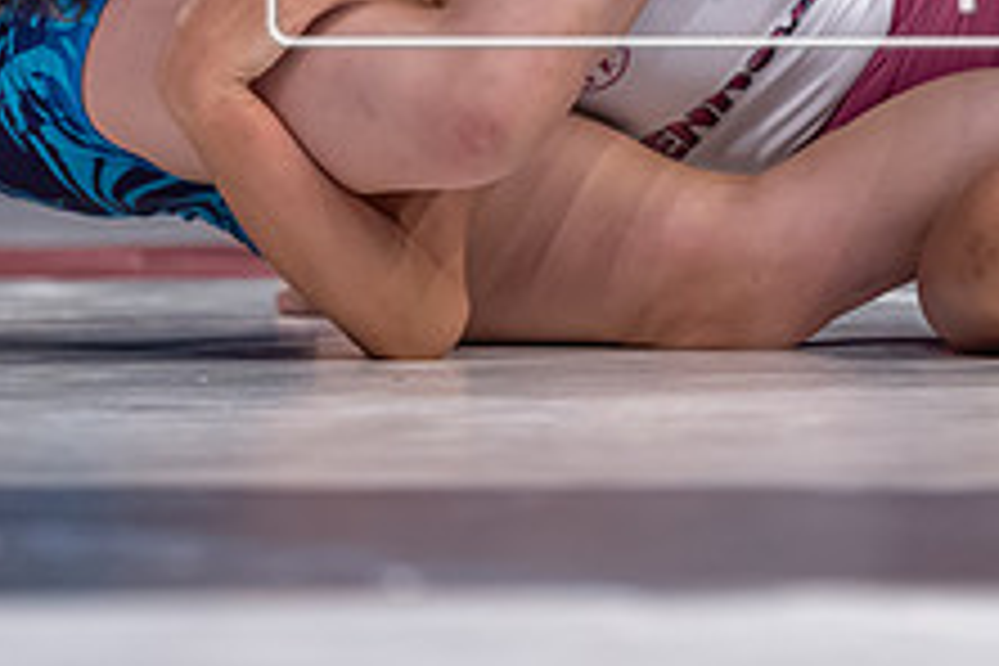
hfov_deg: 4.7
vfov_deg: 3.1
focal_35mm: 442
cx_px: 586
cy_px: -15
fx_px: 12265
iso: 1250
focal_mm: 135
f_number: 2.8
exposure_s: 1/800
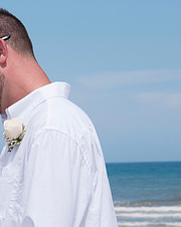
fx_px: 1699
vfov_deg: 7.6
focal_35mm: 253
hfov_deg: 6.0
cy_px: 189
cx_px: -94
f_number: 13
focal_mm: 70
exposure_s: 1/250
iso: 100
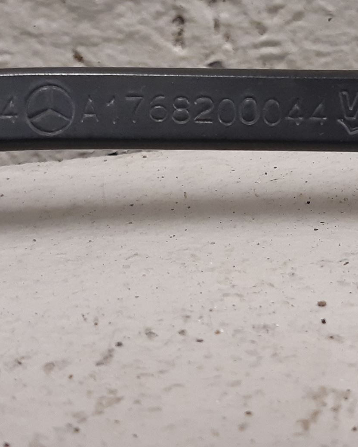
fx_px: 662
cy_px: 164
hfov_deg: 29.9
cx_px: 259
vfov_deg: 37.1
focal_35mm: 50
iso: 200
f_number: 1.7
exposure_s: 1/50
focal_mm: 3.93
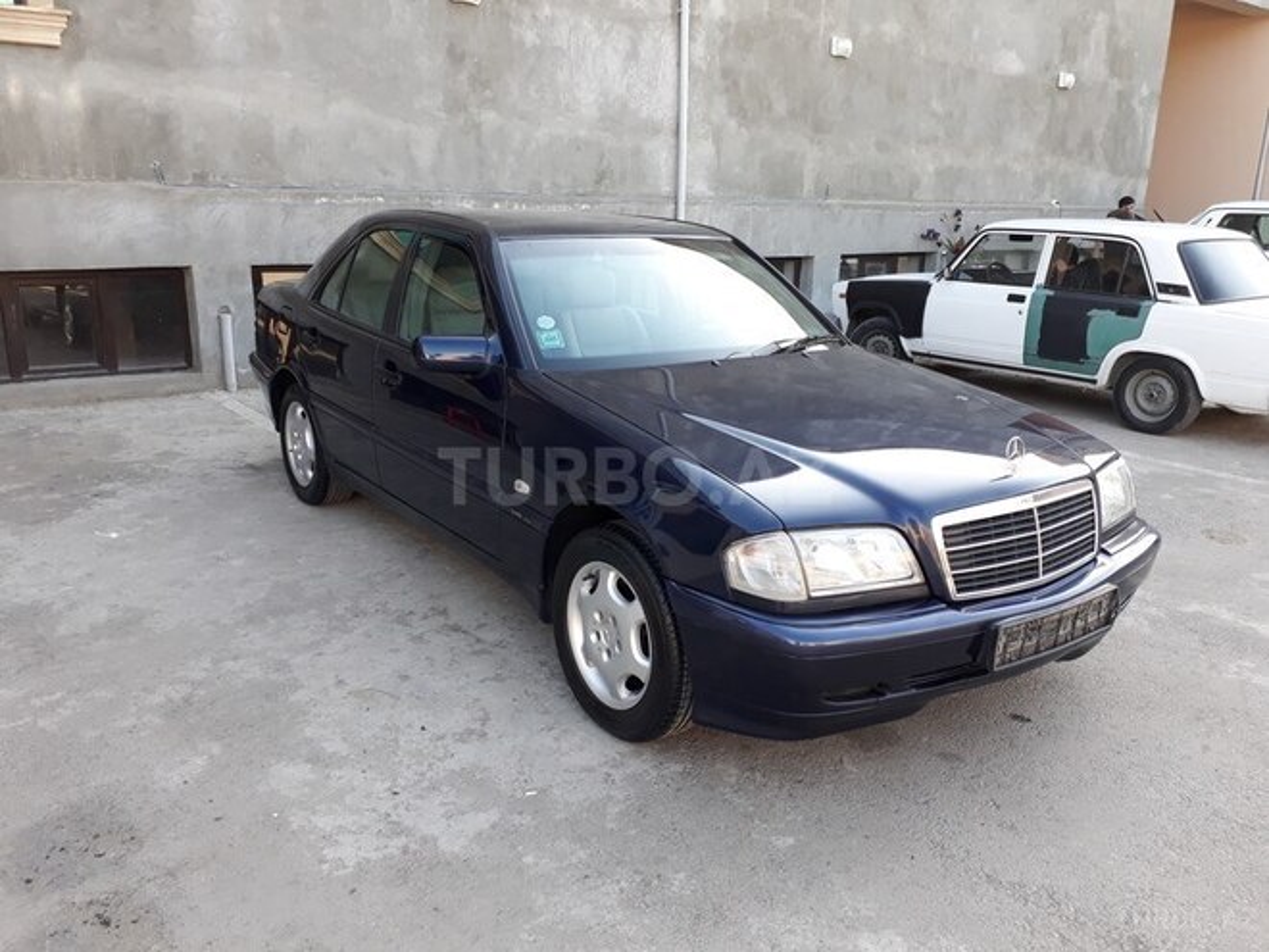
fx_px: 990
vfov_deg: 51.4
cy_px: 476
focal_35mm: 27
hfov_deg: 65.3
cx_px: 634
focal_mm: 3.6
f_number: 1.9
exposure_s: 1/106
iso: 40
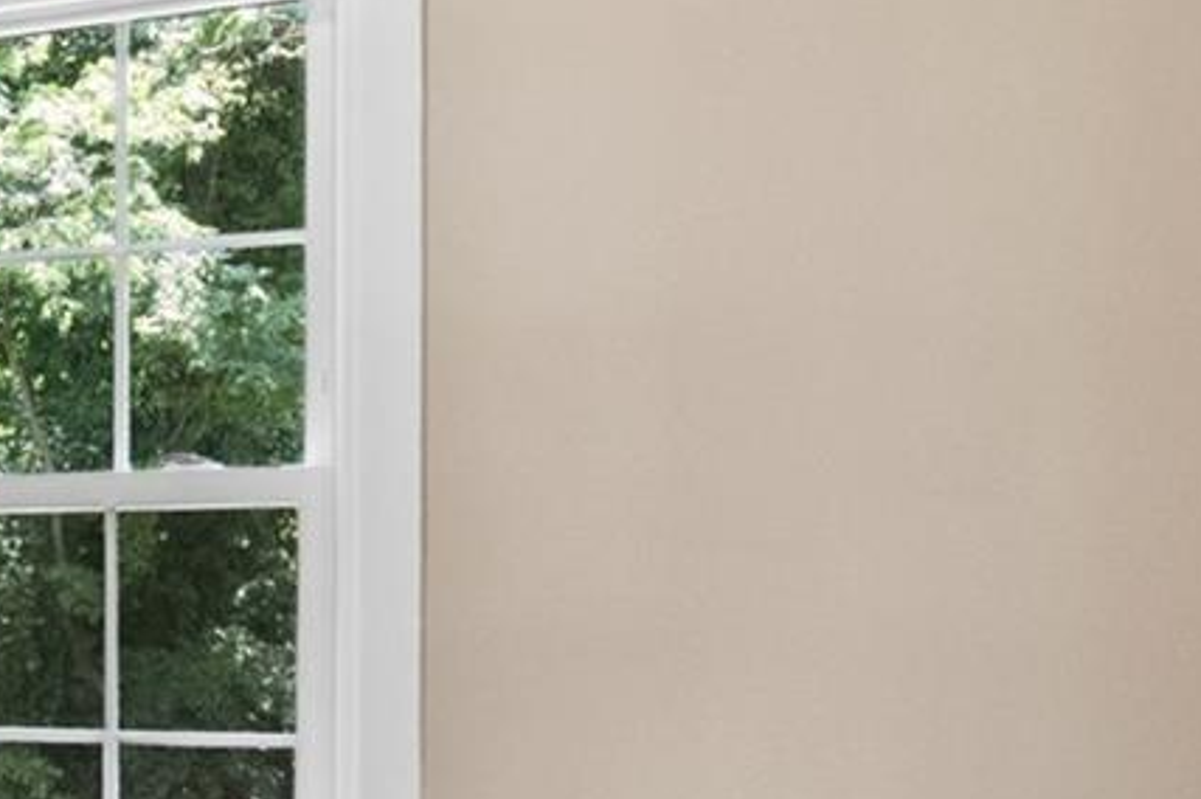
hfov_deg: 22.7
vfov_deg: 18.6
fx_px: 2400
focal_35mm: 72
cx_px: -627
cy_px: 705
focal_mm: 10
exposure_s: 1/30
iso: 2500
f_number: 7.1
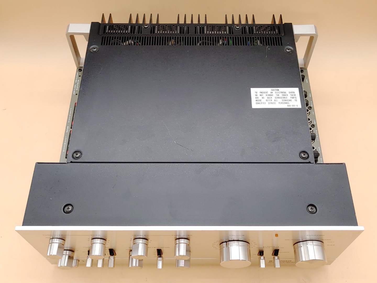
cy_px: 142
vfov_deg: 36.8
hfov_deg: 47.9
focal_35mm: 39
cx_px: 188
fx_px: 425
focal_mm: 4.36
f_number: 1.8
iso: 50
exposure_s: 1/120
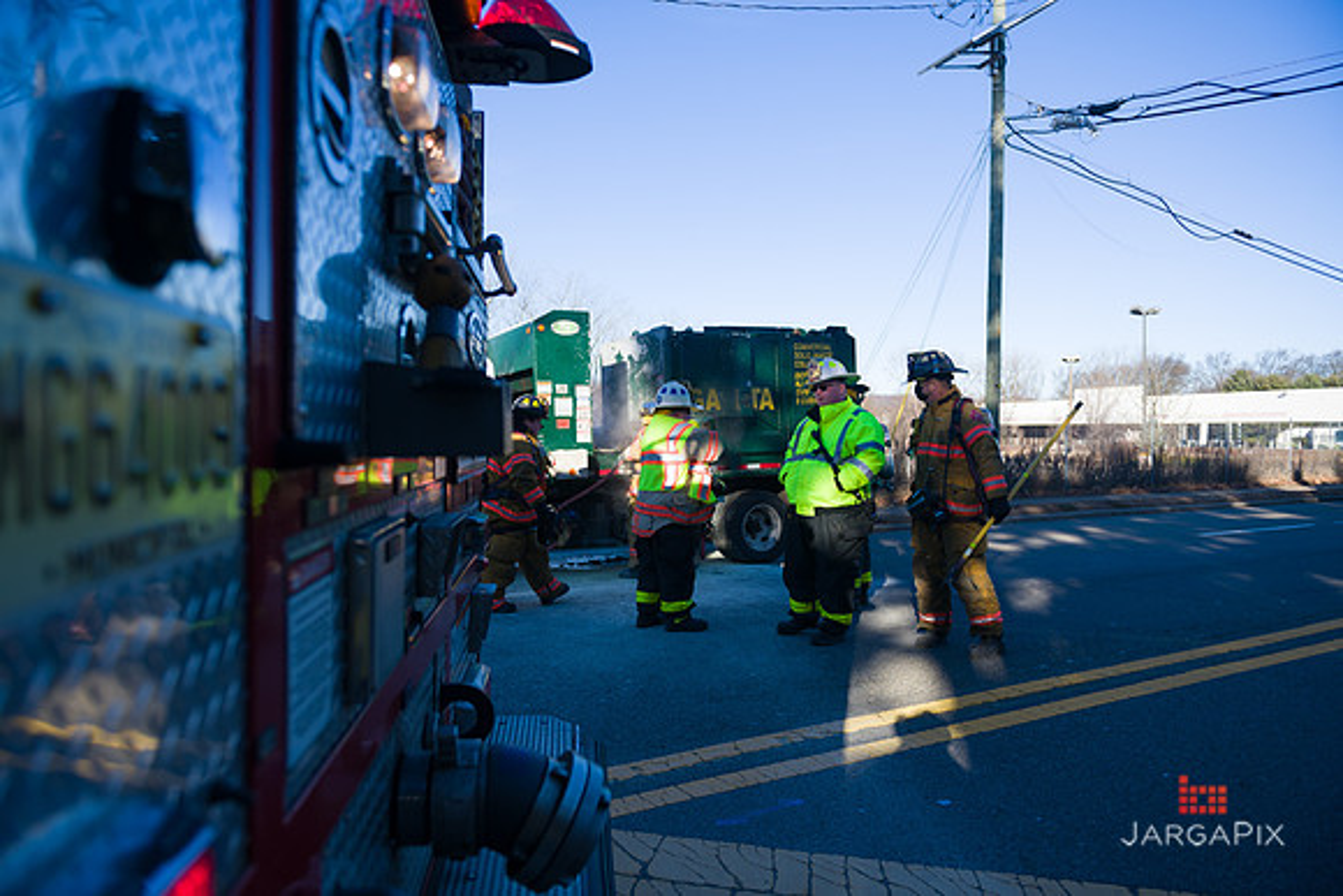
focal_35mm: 24
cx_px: 672
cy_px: 448
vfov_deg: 53.2
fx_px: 896
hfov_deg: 73.7
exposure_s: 1/1600
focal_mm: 24
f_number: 3.2
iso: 200
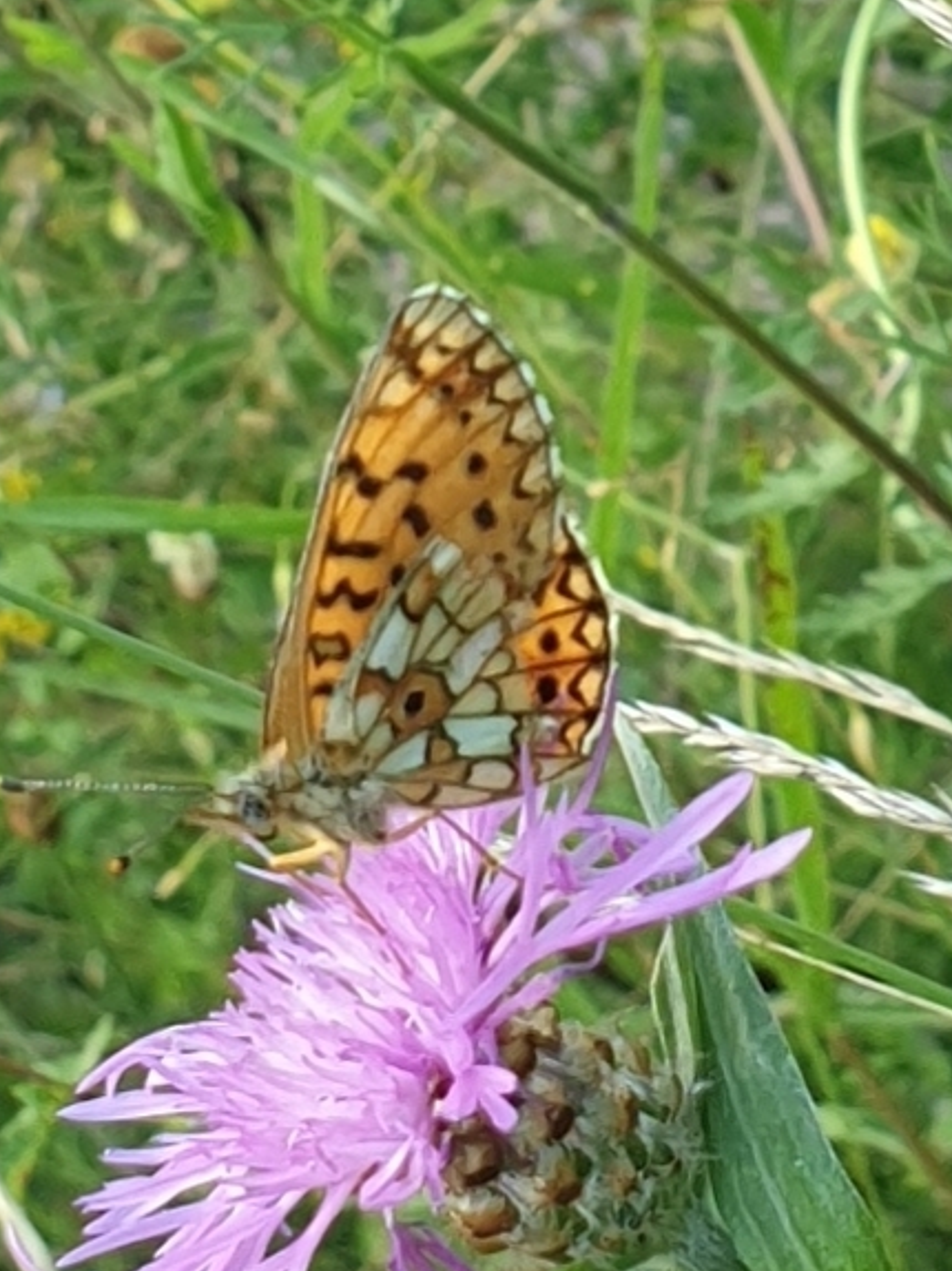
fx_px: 1064
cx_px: 478
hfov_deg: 48.2
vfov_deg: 61.6
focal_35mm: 29
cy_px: 596
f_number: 2.4
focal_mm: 4.3
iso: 50
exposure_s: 1/121
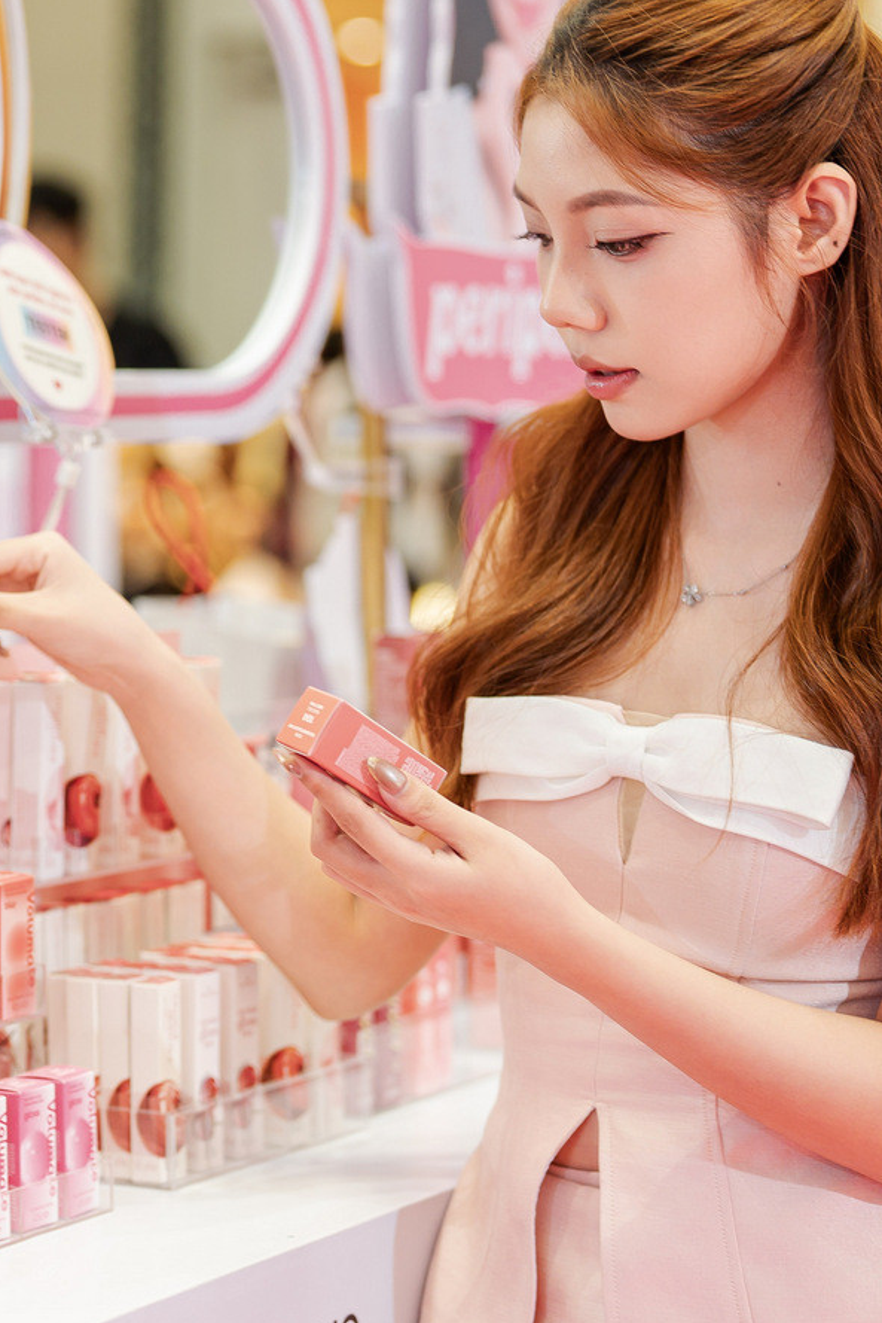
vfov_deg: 18.9
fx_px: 3967
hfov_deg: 12.5
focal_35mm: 108
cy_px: 685
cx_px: -46
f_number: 1.8
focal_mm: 50
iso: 250
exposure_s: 1/125
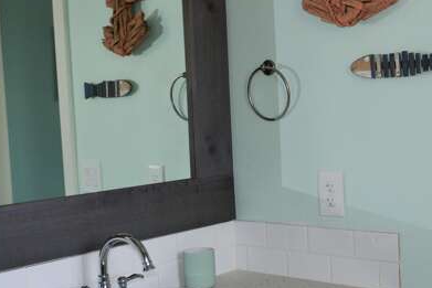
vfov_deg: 25.5
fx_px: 636
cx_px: 291
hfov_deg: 37.1
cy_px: 150
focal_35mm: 53
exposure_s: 1/125
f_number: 4
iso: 320
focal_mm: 18
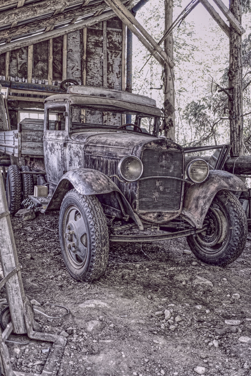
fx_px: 366
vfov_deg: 54.4
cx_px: 126
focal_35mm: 35
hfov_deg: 37.9
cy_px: 188
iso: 400
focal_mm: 23
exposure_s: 1/50
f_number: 2
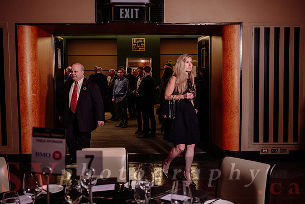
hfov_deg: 48.7
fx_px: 337
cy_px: 98
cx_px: 152
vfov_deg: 33.6
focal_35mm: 40
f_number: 3.5
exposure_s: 1/50
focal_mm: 38
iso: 800
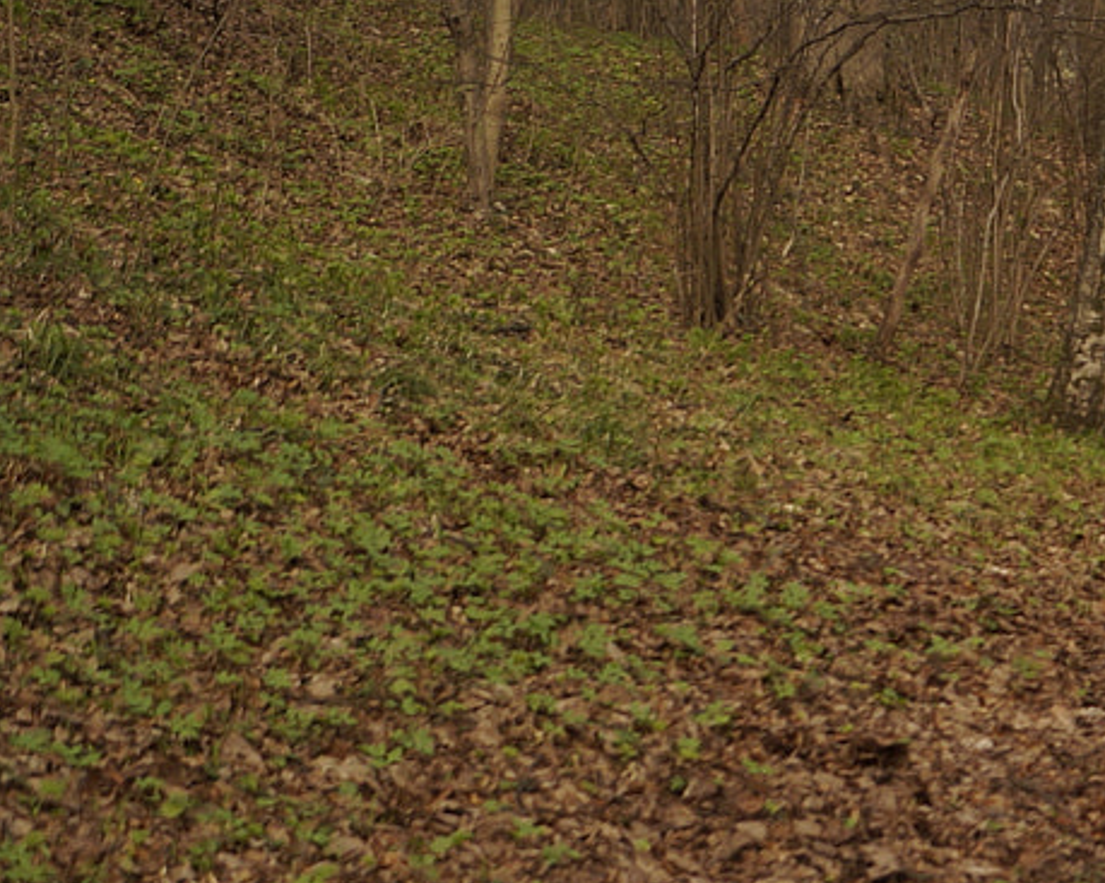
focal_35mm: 98
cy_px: 541
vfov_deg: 15.7
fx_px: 3204
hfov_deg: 17.1
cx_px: 1803
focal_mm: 20
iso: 100
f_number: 4
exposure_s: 1/400
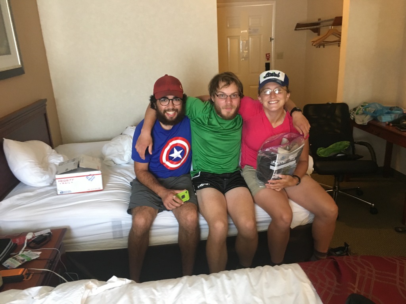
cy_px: 152
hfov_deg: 61.7
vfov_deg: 48.2
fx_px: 340
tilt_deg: -16.9
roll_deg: +4.8
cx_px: 203
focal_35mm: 29
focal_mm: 4.15
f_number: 2.2
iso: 200
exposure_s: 1/24
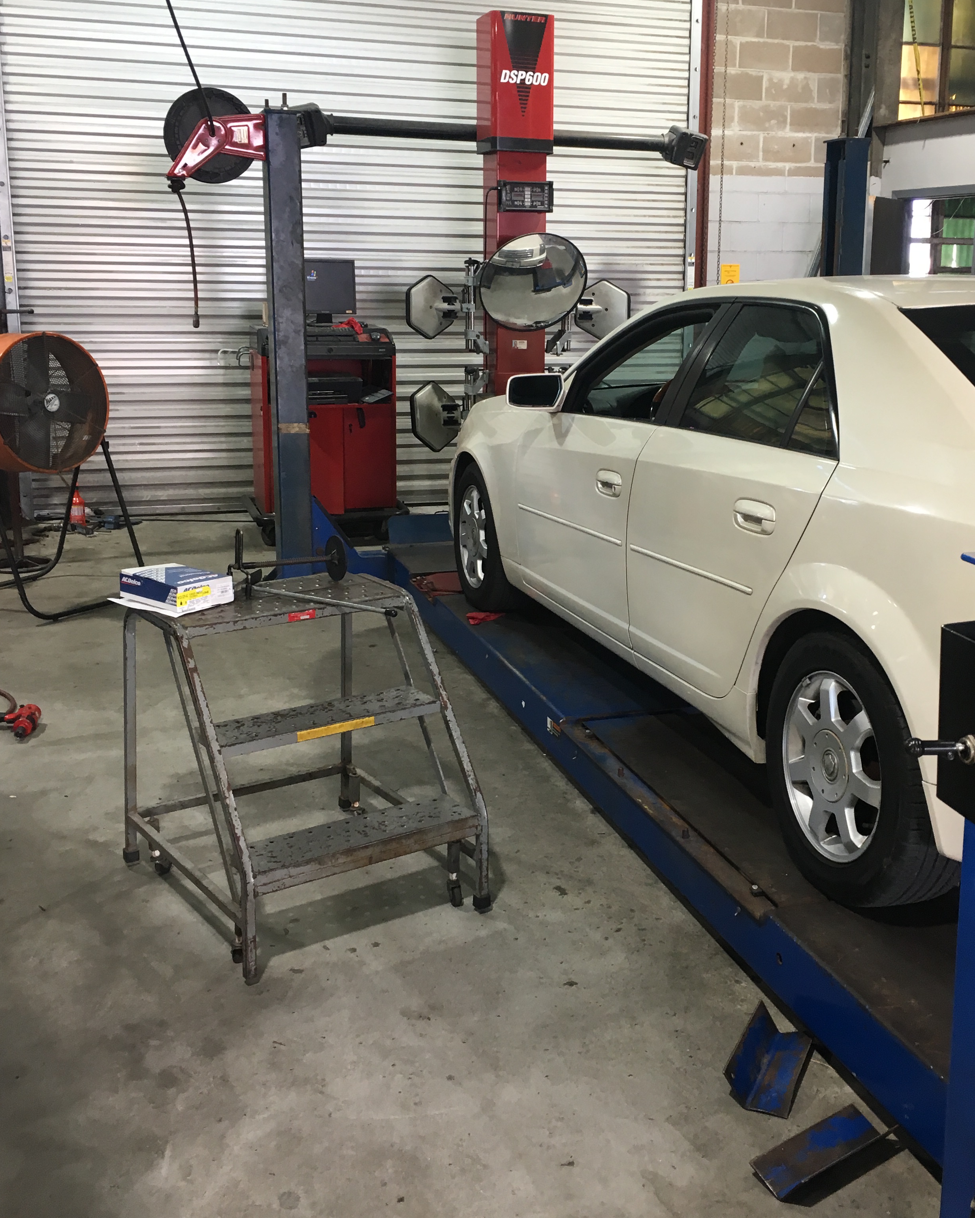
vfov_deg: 49.0
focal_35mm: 37
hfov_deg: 40.0
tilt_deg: -9.0
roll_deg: -1.8
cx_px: 574
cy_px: 539
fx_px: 1335
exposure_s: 1/30
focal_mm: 4.15
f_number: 2.2
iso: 50
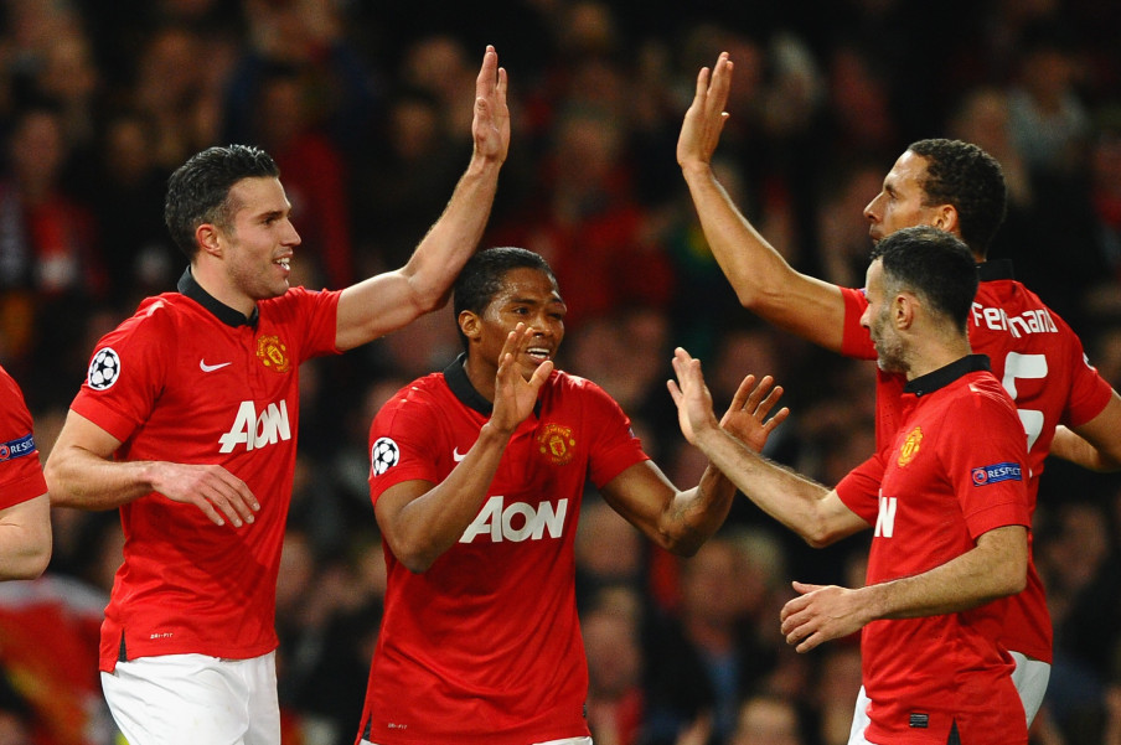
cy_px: 372
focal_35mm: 400
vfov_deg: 3.4
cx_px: 560
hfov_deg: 5.2
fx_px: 12444
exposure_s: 1/1000
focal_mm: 400
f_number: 2.8
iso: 2500
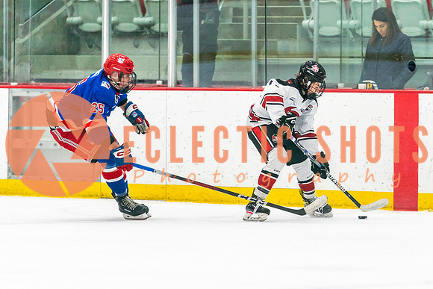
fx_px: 4352
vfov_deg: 3.8
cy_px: 181
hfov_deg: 5.7
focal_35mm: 362
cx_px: 272
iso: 3200
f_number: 2.8
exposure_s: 1/1000
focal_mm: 200
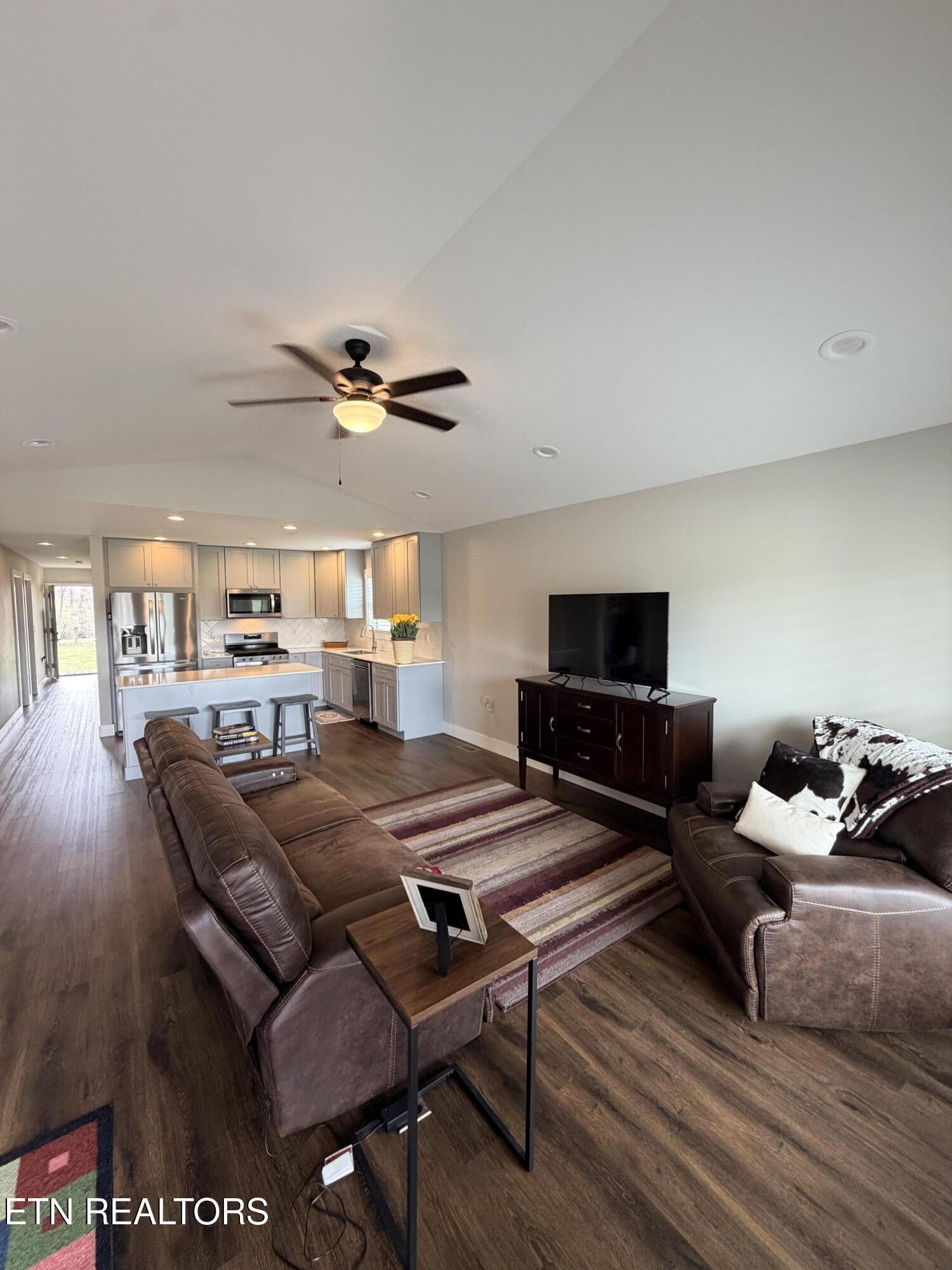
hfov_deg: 85.7
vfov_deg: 102.1
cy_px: 635
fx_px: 513
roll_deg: +0.2
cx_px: 476
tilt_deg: -3.9
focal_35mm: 14
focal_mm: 2.22
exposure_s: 1/60
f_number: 2.2
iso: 200
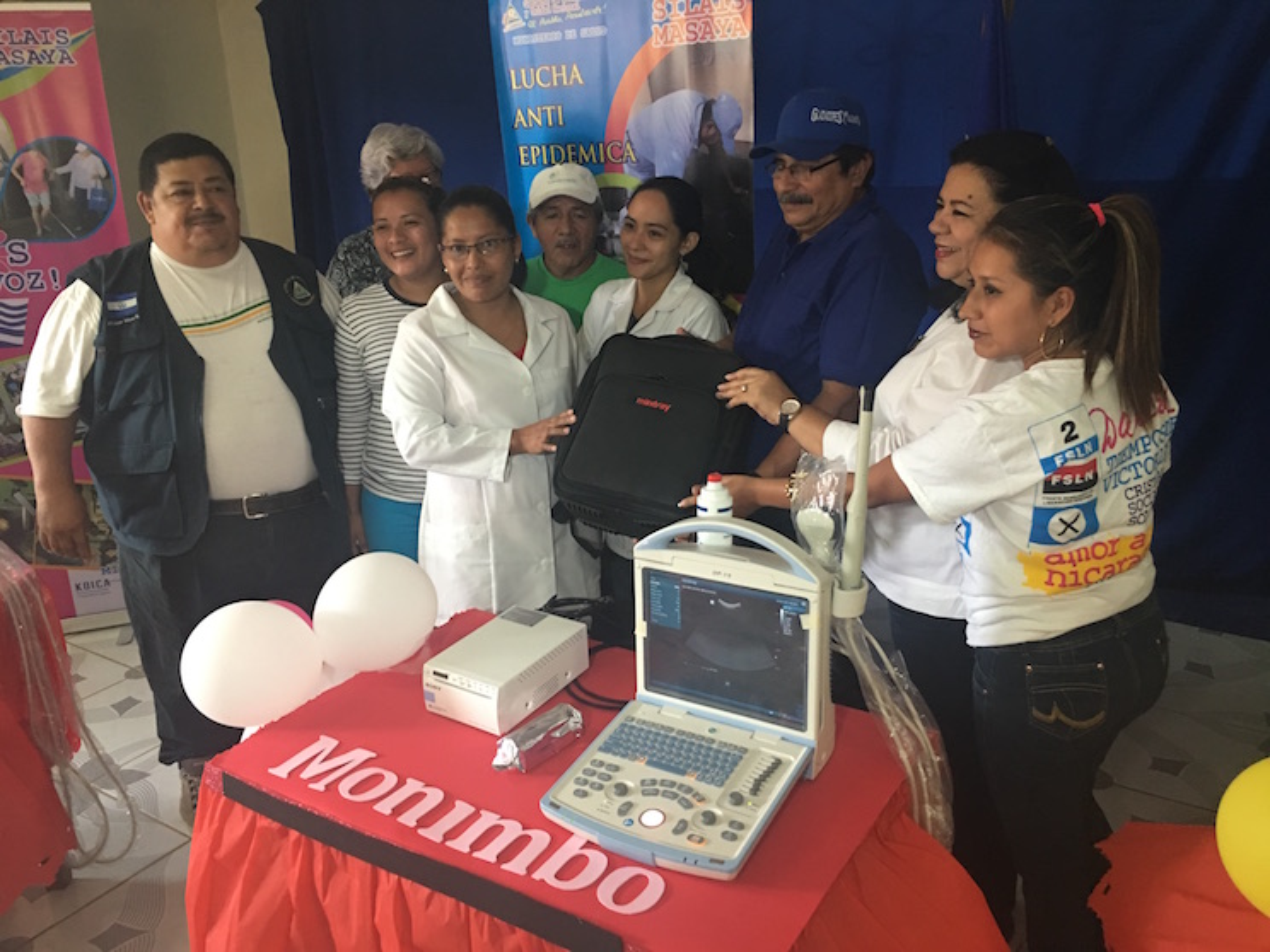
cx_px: 635
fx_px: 1064
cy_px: 476
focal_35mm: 29
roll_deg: +2.5
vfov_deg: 48.2
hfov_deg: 61.7
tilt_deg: -15.9
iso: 80
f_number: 2.2
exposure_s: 1/15
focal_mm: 4.15
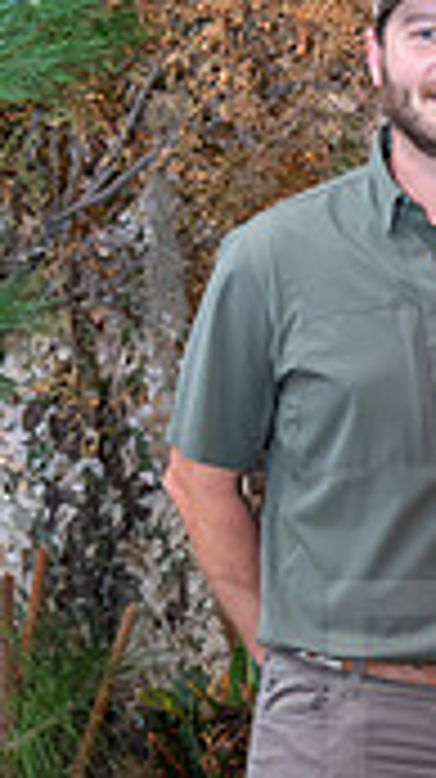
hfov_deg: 9.8
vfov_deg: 17.6
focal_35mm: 120
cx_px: 629
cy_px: 675
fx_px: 2472
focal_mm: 44
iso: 3200
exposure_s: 1/100
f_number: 5
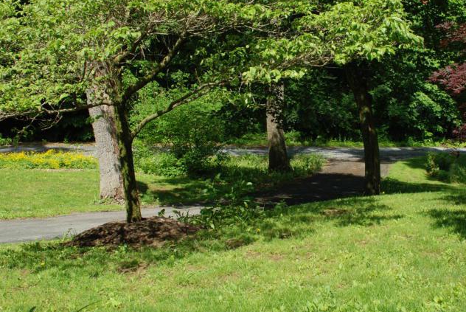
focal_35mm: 49
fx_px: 635
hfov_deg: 39.9
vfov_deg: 27.6
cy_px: 134
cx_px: 305
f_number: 6.3
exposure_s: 1/160
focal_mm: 18
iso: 100
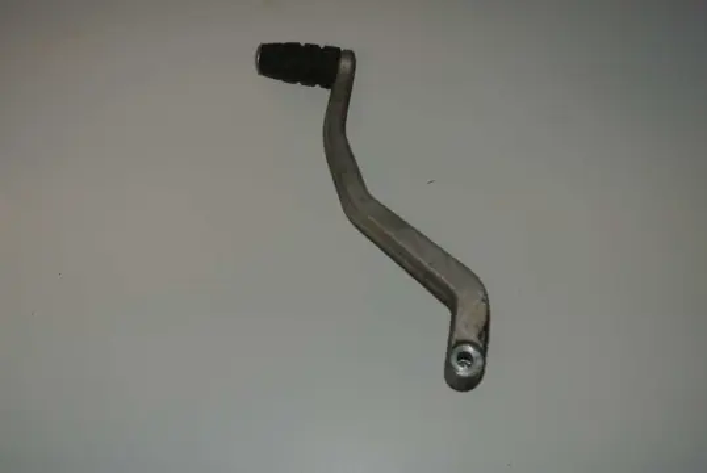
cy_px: 236
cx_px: 354
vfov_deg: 33.5
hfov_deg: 48.4
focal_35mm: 40
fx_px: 786
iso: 200
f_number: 4.2
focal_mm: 15.1
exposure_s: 1/60
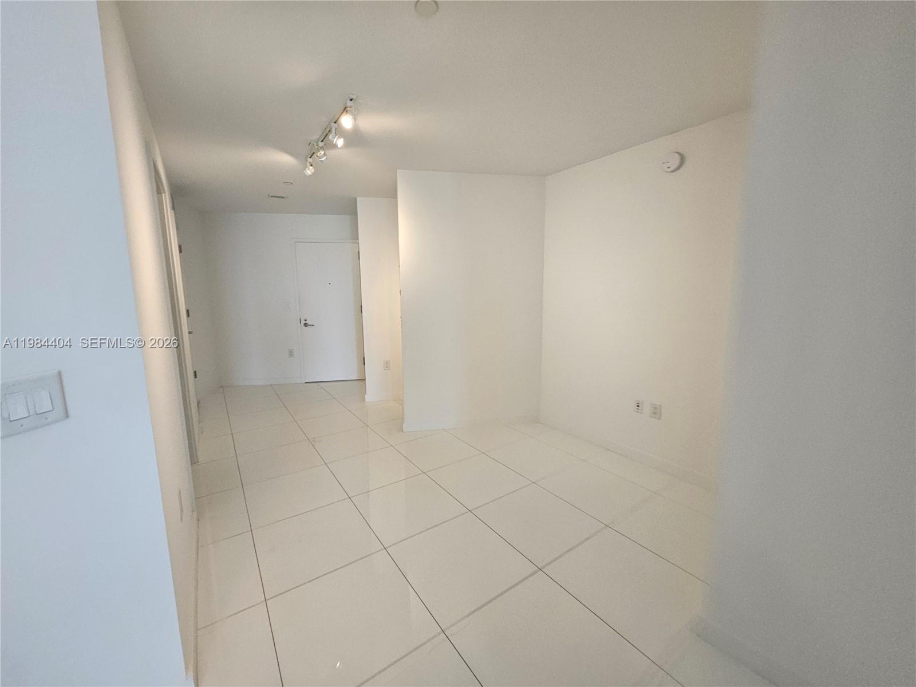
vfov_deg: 89.9
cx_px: 458
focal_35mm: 13
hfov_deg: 106.2
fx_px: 344
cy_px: 344
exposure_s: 1/60
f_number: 2.2
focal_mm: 1.74
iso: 125
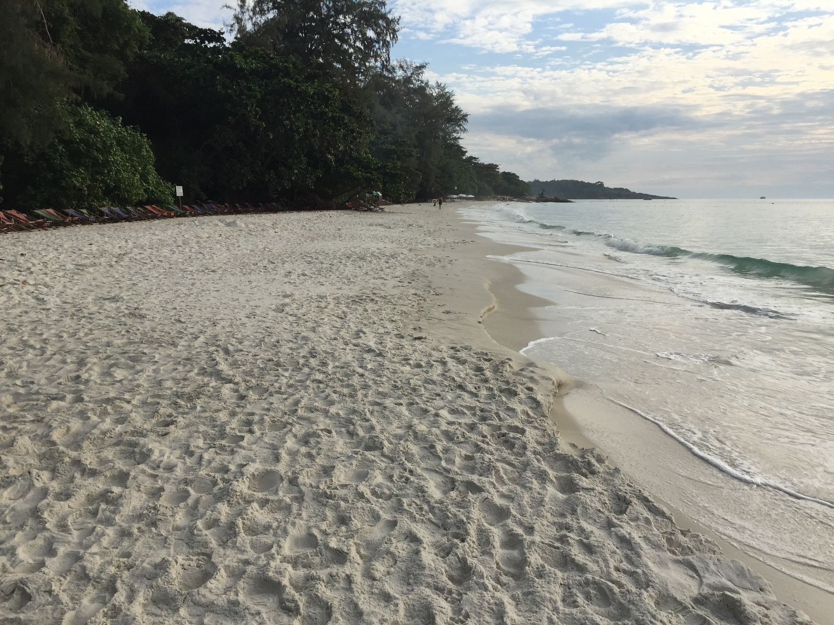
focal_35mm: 29
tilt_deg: -9.2
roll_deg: -1.4
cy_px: 312
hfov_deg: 61.7
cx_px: 417
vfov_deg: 48.2
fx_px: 699
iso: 32
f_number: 2.2
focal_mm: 4.15
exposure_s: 1/1883
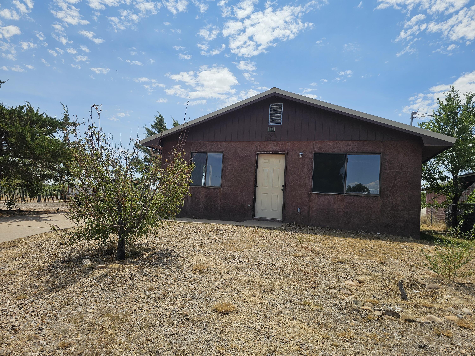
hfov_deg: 73.9
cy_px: 178
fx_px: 316
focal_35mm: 23
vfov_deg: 58.9
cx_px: 238
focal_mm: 6.3
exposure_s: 1/997
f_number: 1.7
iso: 10
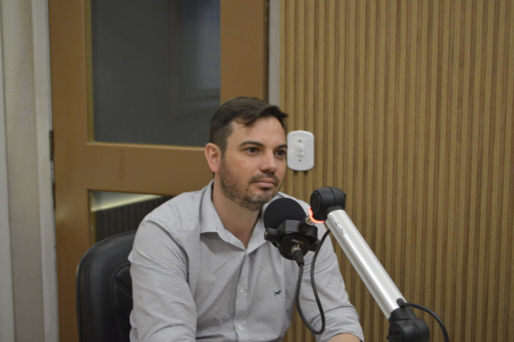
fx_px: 770
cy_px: 171
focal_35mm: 54
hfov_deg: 36.9
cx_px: 257
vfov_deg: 25.0
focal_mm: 36
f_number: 5
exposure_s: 1/60
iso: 1100
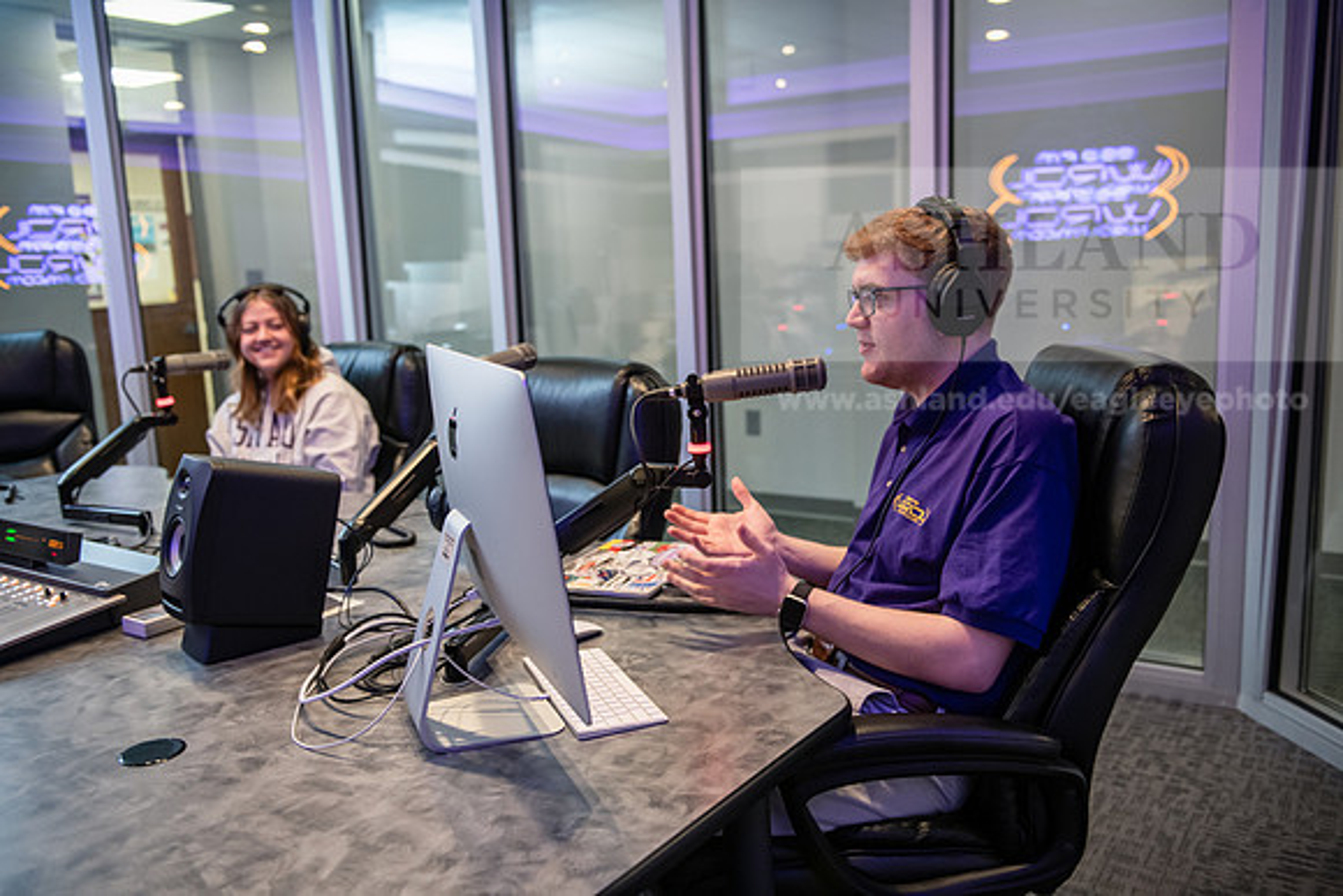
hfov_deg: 60.3
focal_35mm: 31
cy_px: 448
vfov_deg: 42.3
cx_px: 672
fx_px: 1157
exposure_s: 1/100
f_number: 2.8
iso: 1000
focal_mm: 31
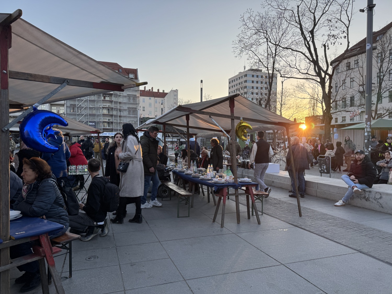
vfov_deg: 56.8
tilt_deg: -1.0
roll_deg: +0.1
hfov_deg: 71.6
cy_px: 147
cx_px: 196
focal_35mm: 24
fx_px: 272
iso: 80
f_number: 1.78
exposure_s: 1/765
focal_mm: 6.76
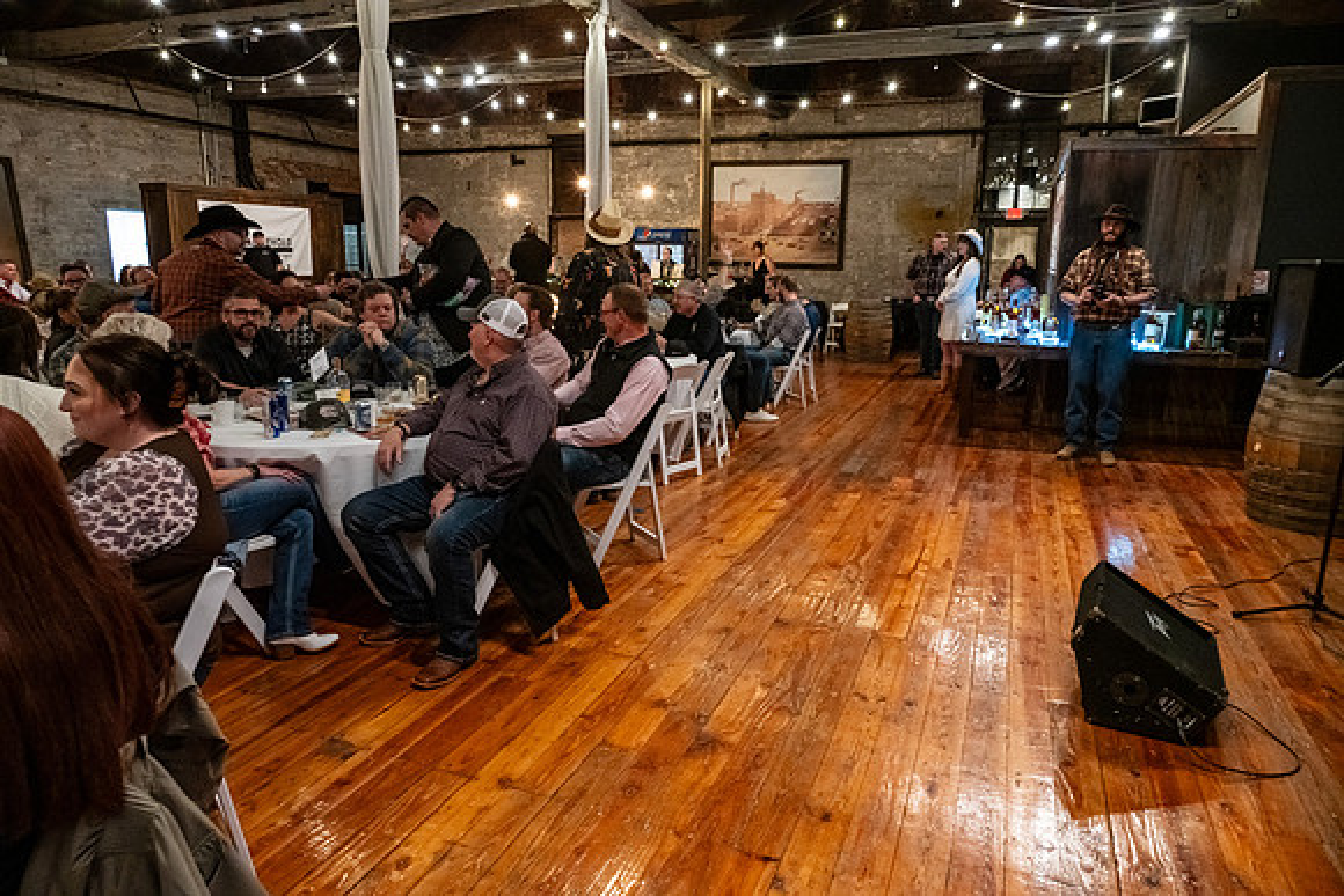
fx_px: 896
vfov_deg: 53.2
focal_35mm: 24
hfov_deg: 73.7
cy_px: 448
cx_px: 672
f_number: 6.3
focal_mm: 24
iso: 6400
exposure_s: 1/40
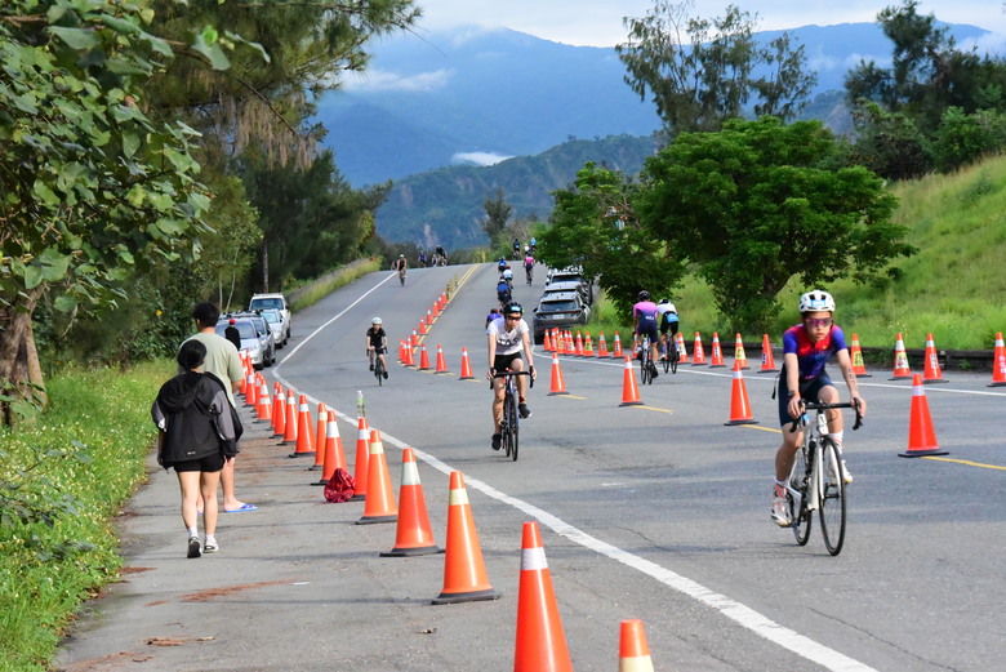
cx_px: 503
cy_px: 336
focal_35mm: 135
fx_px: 3774
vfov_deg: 10.2
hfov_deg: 15.2
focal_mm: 135
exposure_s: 1/2500
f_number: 13
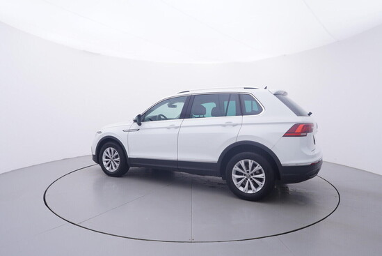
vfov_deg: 56.2
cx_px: 191
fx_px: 239
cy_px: 128
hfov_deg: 77.3
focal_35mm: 22
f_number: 5
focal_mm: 15
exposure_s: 1/80
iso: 200
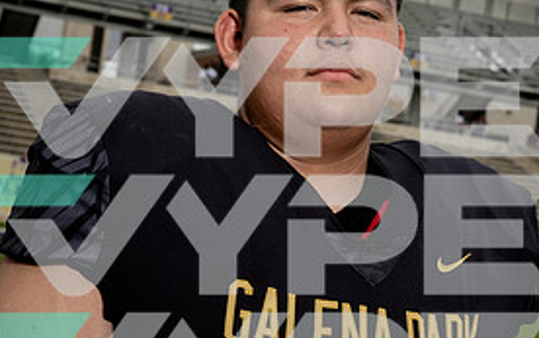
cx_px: 266
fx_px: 1294
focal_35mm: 88
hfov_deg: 23.5
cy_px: 236
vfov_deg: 14.8
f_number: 8
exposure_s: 1/250
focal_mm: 53
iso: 250
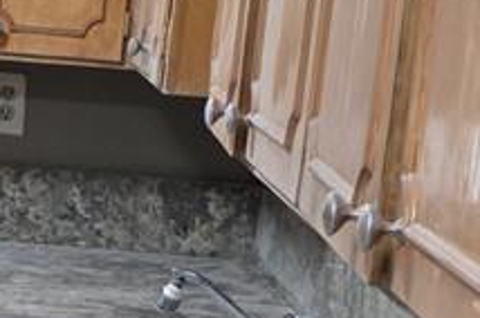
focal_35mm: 168
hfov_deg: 11.9
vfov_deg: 8.0
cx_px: -124
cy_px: 481
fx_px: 2237
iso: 500
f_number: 1.7
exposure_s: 1/120
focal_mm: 6.3
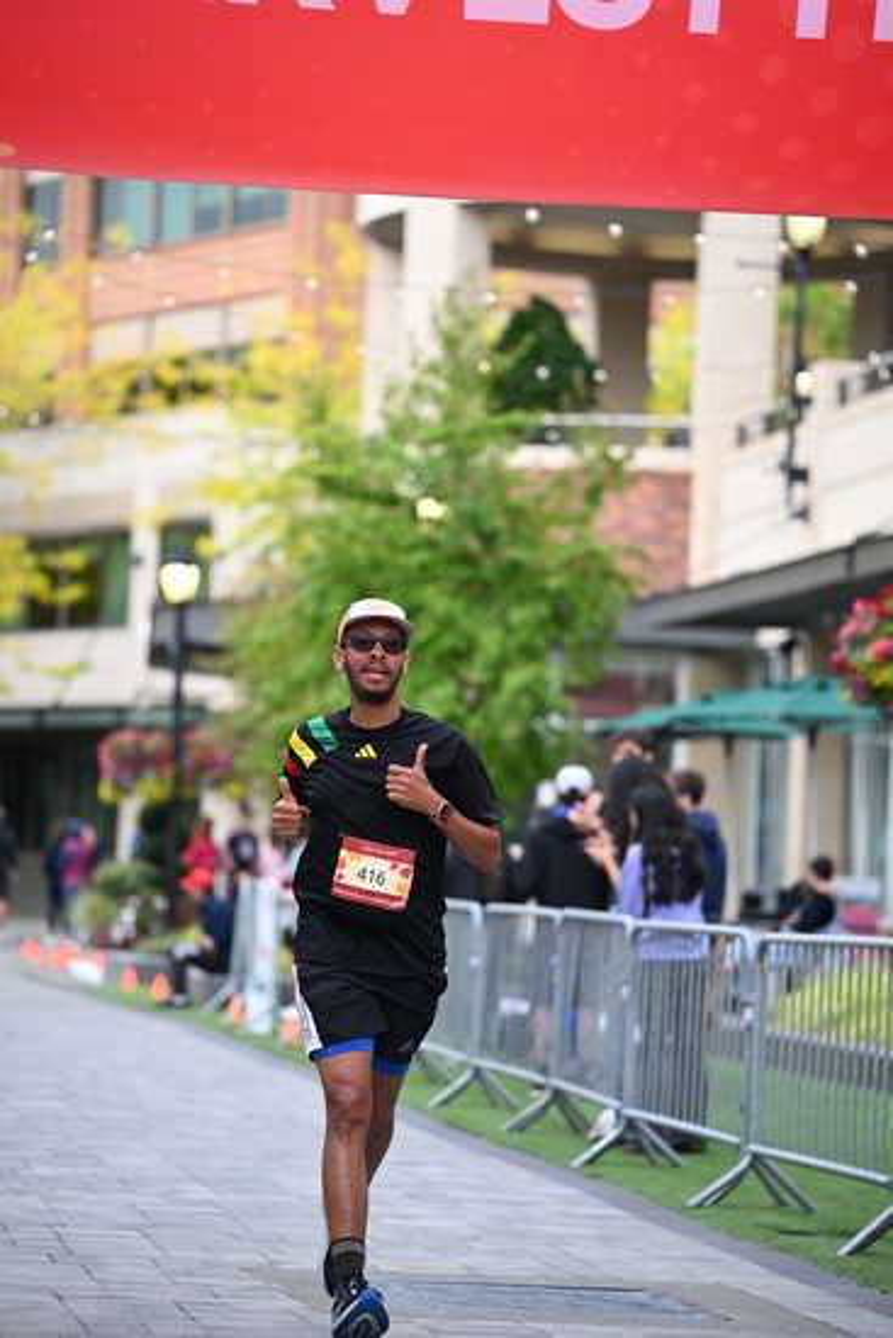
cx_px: 446
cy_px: 669
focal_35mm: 125
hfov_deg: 11.0
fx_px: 4648
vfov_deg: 16.4
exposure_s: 1/1600
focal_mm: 125
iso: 1000
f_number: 2.8
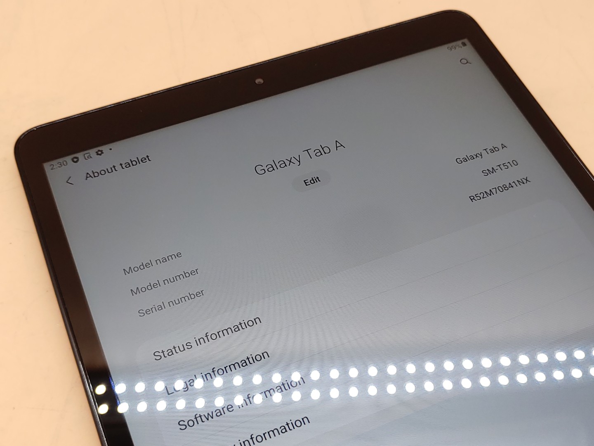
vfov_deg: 31.5
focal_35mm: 46
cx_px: 297
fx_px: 789
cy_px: 223
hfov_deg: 41.2
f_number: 1.8
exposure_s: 1/120
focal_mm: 4.36
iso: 50
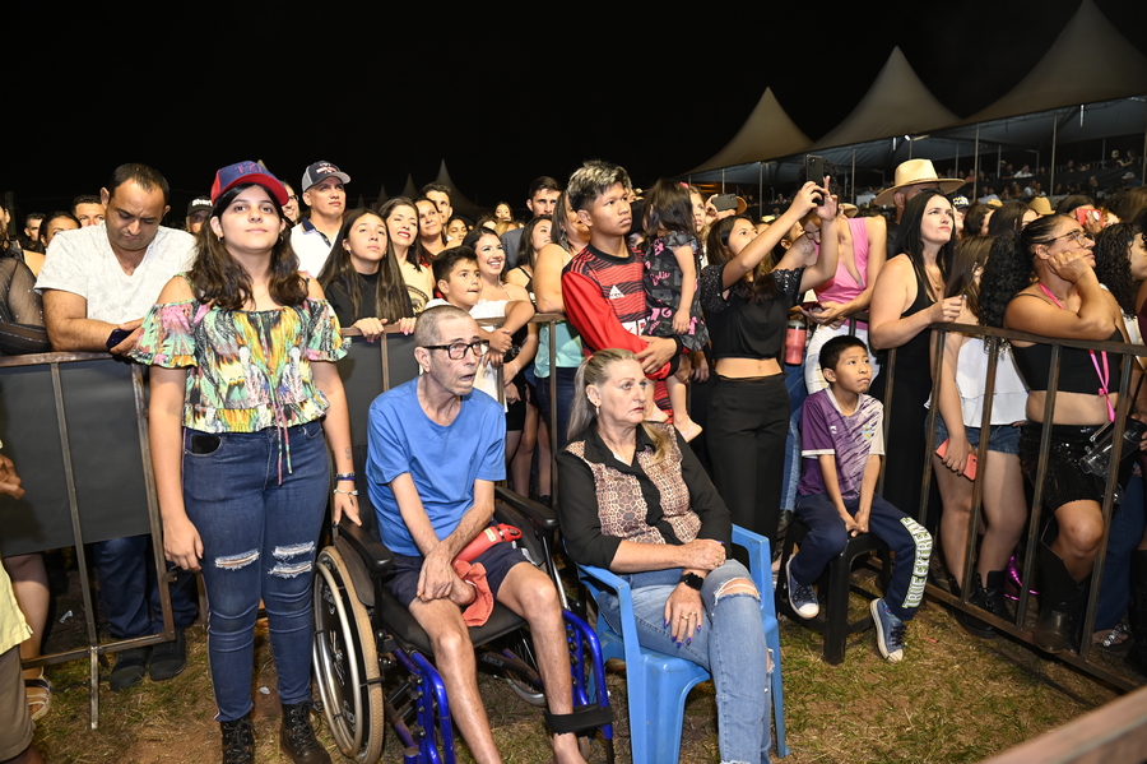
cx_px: 574
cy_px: 382
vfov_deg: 53.1
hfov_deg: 73.8
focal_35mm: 24
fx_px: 764
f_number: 4
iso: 1100
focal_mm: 24
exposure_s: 1/60
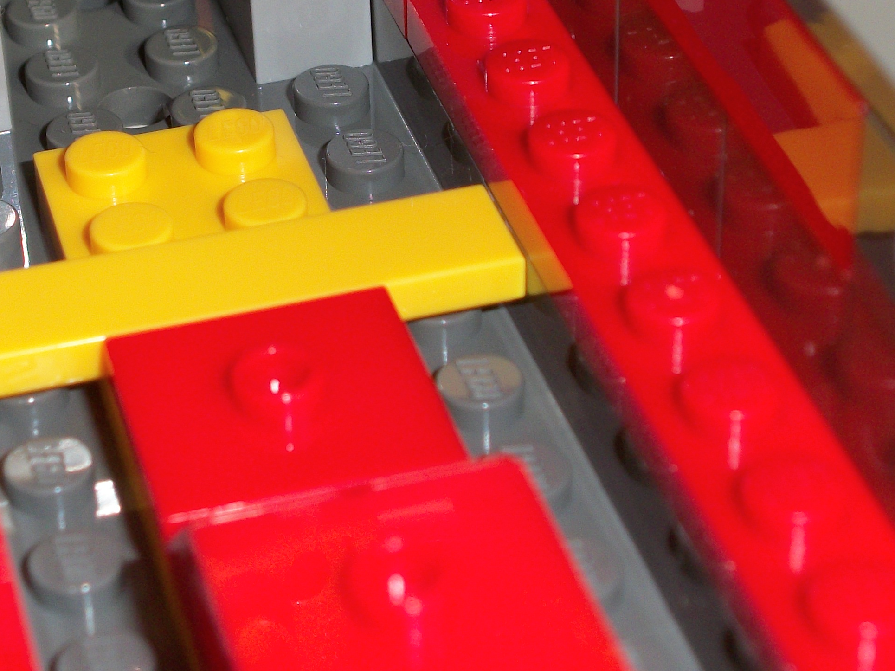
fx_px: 2895
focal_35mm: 112
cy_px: 176
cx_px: 217
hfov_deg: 17.5
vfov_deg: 13.2
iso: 80
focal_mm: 9.7
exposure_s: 1/40
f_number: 4
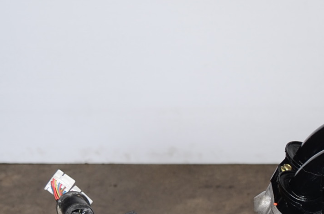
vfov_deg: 10.5
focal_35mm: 125
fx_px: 1122
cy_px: 320
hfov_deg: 15.3
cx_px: 477
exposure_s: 1/40
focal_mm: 24
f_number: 5
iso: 100
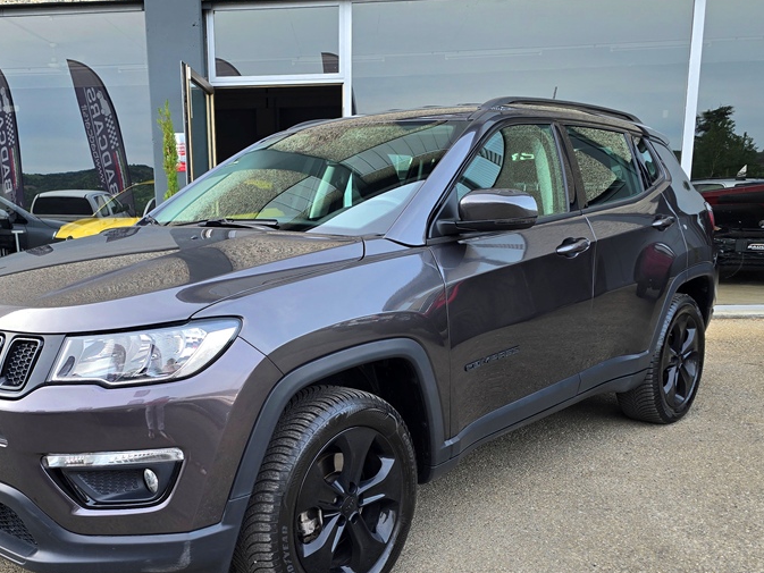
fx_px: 773
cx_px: 277
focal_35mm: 35
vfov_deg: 40.3
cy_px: 369
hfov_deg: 51.9
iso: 32
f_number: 1.7
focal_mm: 6.3
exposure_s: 1/180
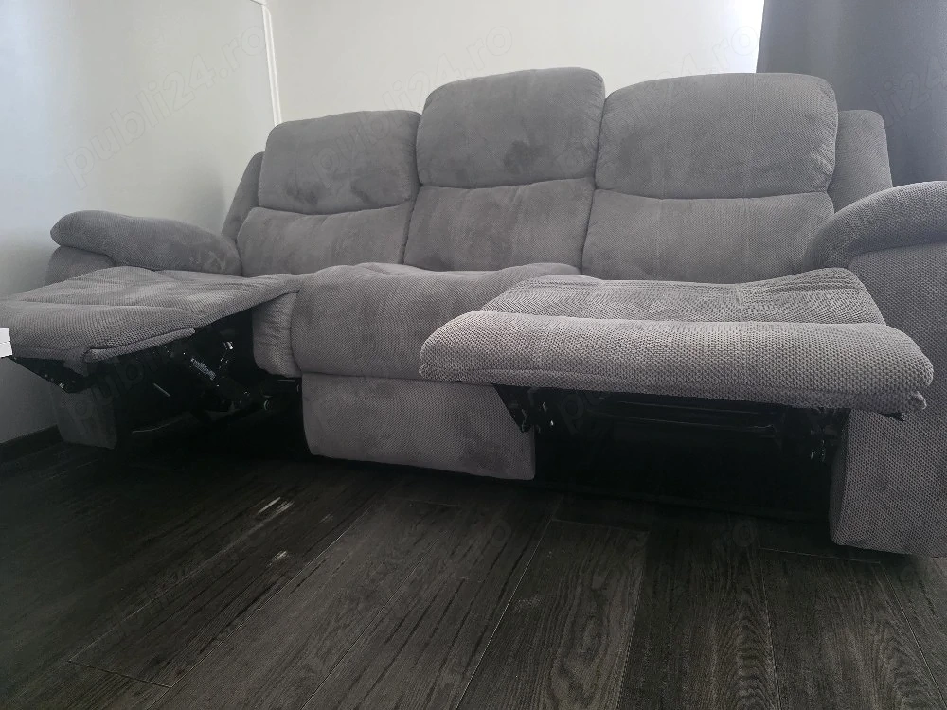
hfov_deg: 73.9
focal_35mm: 23
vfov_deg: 58.9
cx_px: 474
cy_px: 355
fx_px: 629
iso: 2000
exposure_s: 1/50.3
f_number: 1.7
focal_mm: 6.3
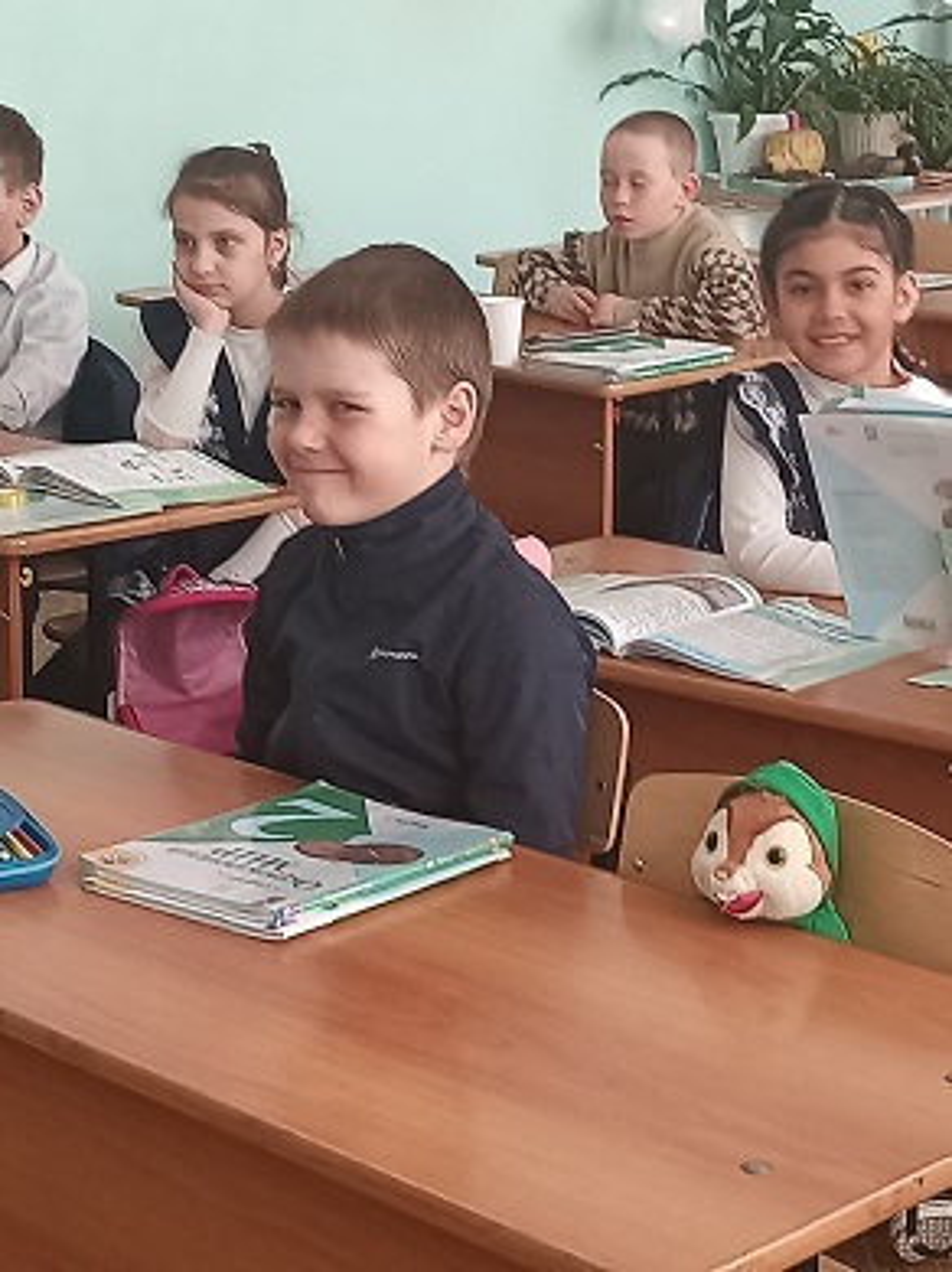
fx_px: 2606
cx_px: 476
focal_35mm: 71
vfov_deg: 27.4
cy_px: 636
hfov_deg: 20.7
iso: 253
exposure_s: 1/33.3
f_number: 1.8
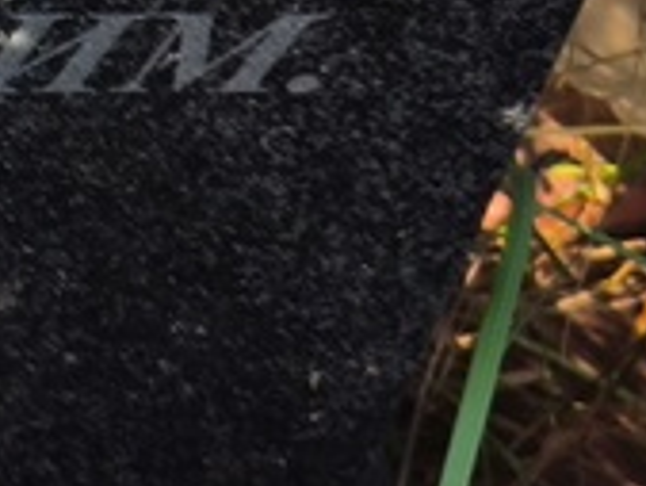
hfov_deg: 8.0
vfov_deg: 6.2
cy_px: -432
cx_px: -656
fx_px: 4407
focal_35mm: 236
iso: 50
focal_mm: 4.71
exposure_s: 1/208
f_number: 1.7
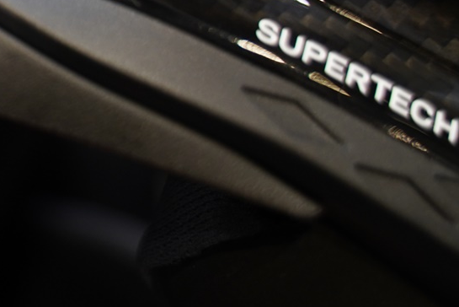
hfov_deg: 18.6
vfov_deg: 13.4
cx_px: -196
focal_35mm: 99
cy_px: -67
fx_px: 1263
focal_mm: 30
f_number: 2.8
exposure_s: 1/60
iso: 800
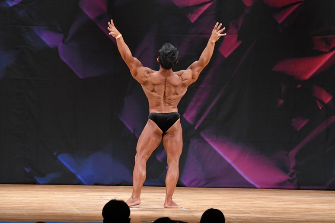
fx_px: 2372
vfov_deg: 5.4
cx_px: 168
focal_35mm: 255
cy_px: 112
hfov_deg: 8.1
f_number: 5.6
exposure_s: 1/400
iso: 3200
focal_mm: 170
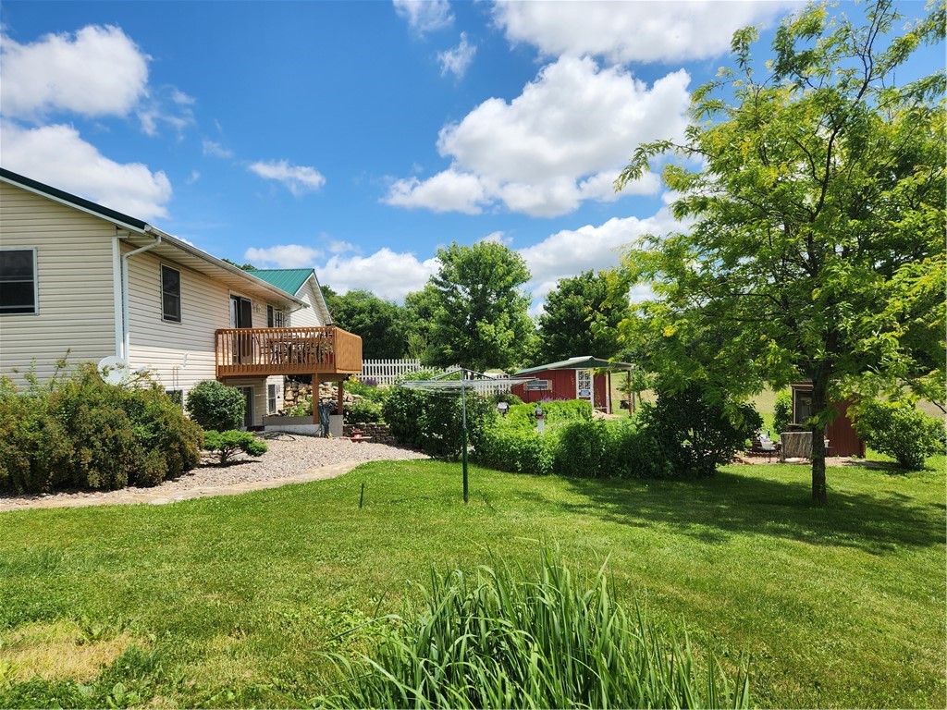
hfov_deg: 73.9
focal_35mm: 23
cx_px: 474
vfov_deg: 58.9
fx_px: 629
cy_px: 355
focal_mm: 5.4
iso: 20
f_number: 1.8
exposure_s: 1/2210
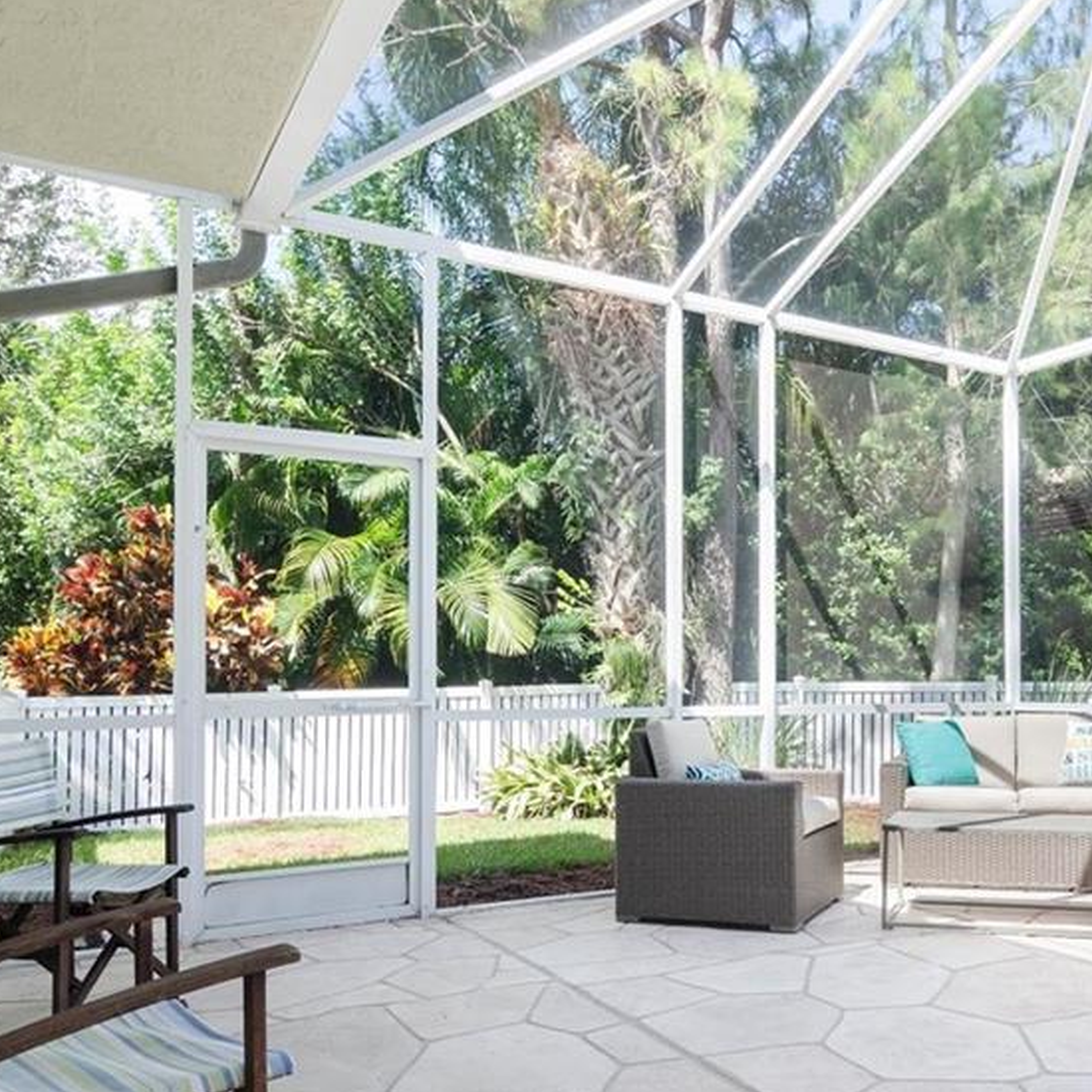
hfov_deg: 51.2
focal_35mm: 31
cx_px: 780
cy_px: 632
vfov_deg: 52.6
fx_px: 1099
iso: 200
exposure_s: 1/100
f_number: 10
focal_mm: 13
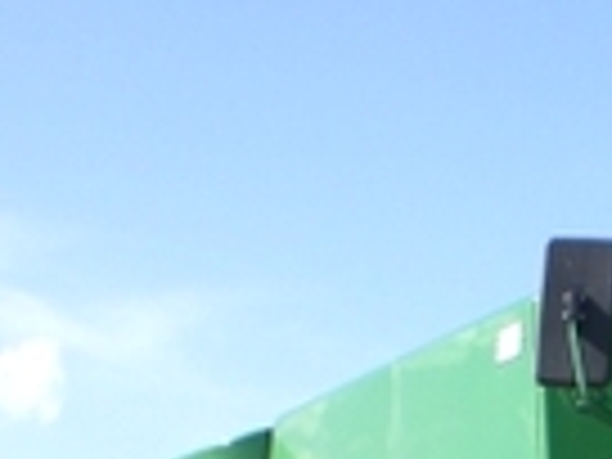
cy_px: 864
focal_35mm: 152
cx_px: 896
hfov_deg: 12.4
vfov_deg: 9.3
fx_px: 2687
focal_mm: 6.3
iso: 50
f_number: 4.4
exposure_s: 1/320
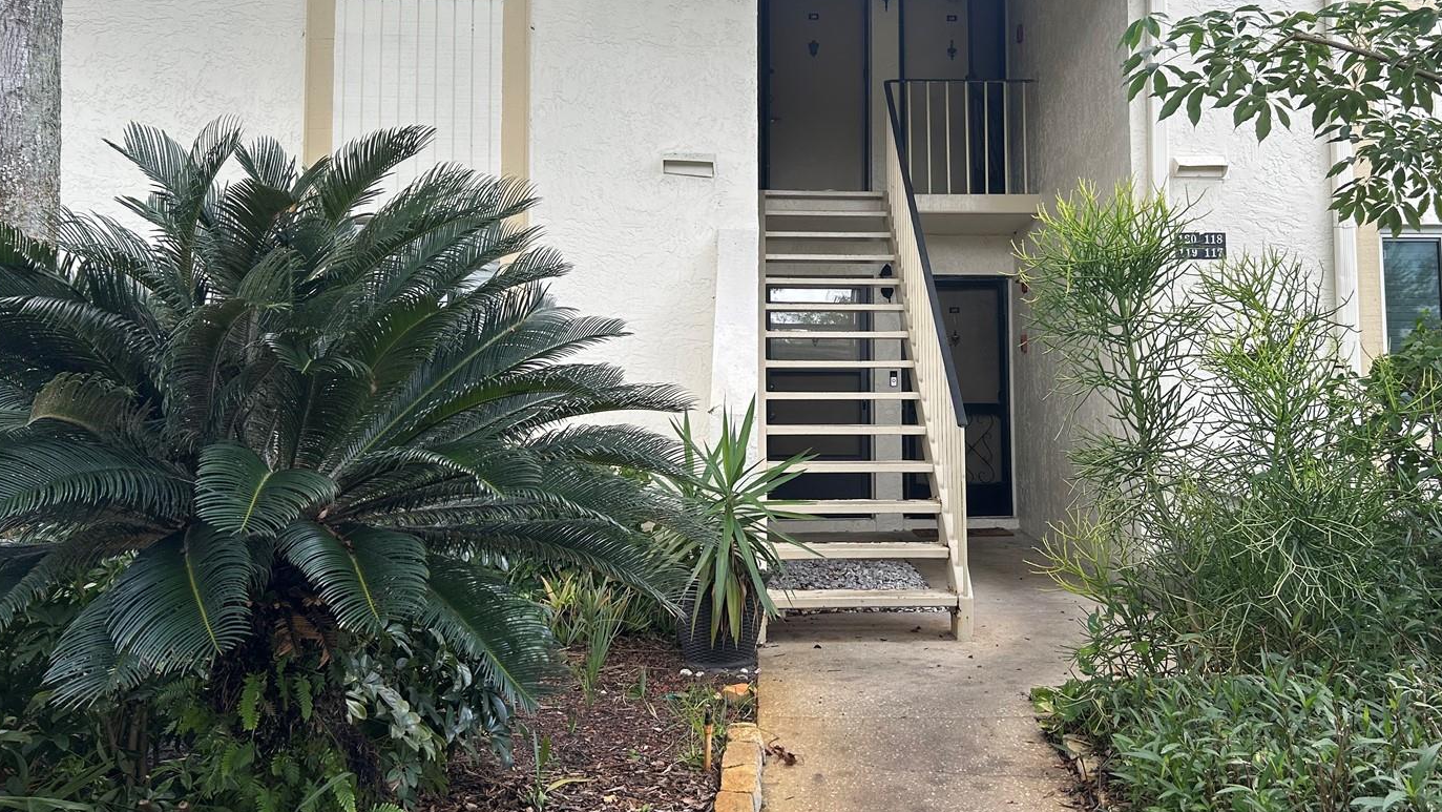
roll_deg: +0.9
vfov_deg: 35.4
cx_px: 829
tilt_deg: +3.6
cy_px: 288
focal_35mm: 33
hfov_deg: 59.2
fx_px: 1262
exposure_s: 1/625
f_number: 1.5
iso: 50
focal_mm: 5.7
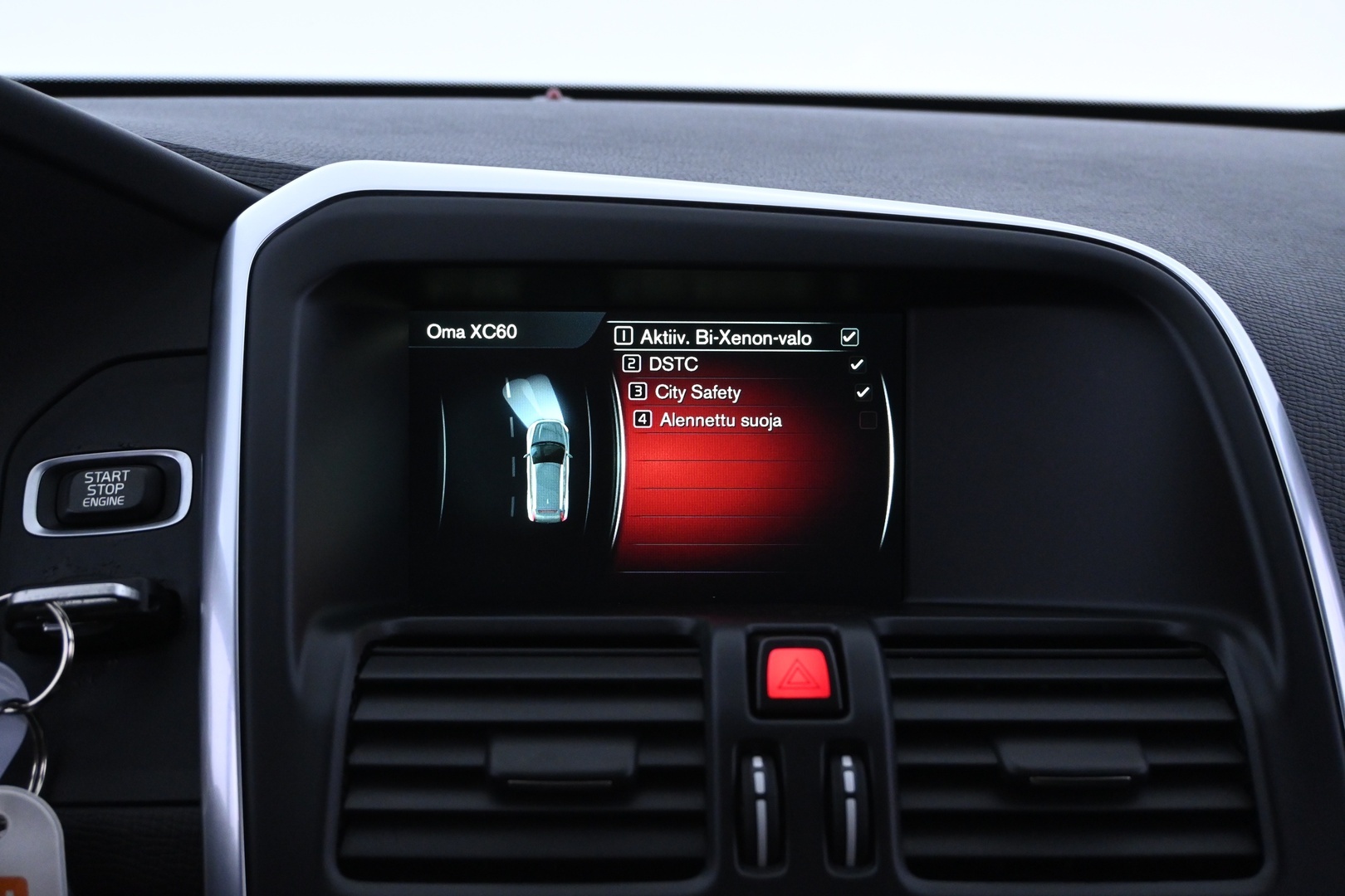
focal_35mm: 36
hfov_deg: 53.1
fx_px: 1345
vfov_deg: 36.9
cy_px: 448
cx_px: 672
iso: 2500
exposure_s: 1/40
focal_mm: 24
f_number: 4.5
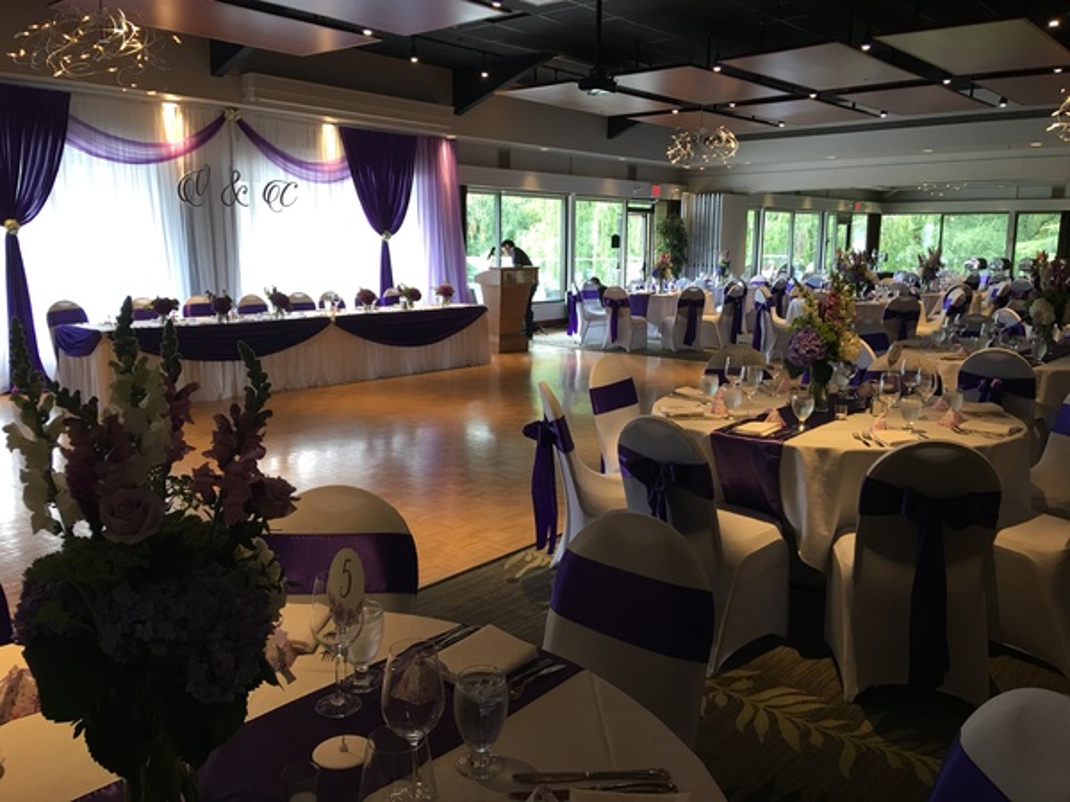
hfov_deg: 61.7
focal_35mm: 29
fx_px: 896
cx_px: 535
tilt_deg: -9.4
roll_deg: -1.1
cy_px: 401
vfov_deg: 48.2
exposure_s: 1/15
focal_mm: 4.15
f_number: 2.2
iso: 32
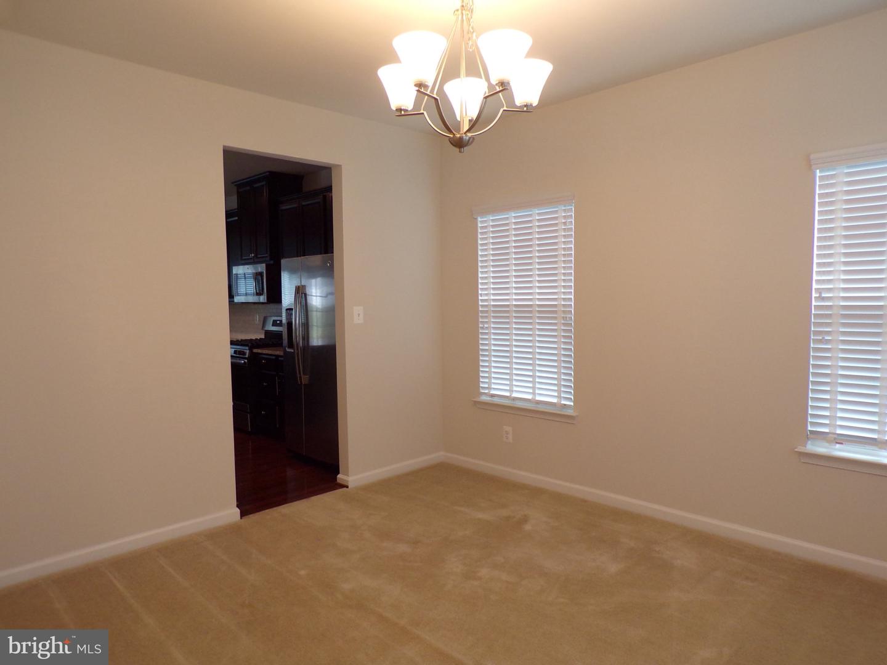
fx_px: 615
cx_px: 444
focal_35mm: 24
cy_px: 332
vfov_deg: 56.8
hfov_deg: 71.6
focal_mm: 4.3
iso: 190
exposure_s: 1/34
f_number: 3
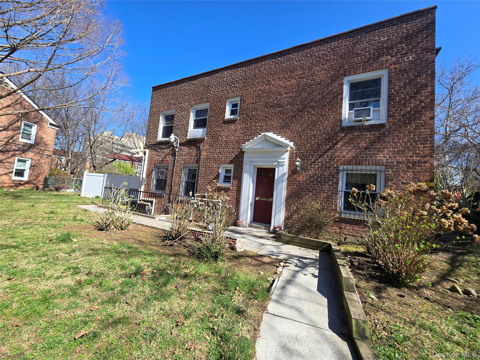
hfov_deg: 106.2
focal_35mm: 13
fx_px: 180
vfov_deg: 89.9
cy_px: 180
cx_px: 240
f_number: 2.2
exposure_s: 1/1142
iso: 50
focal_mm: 2.2
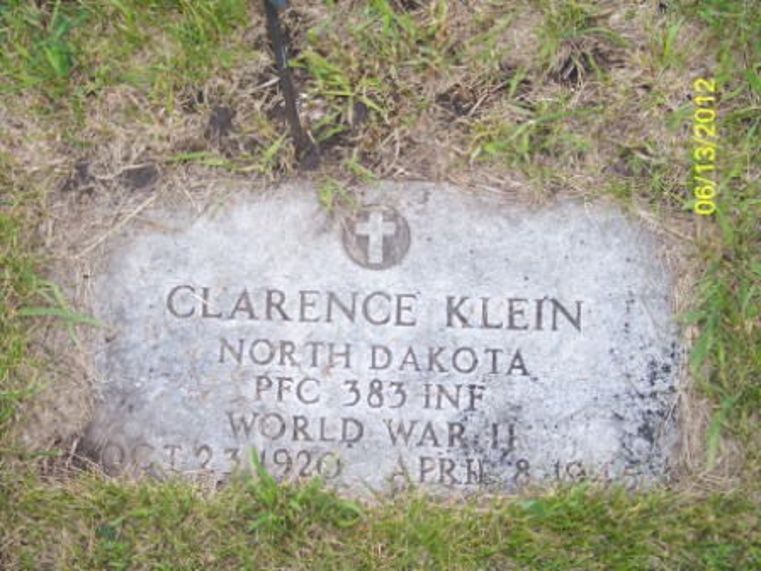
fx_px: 1253
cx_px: 380
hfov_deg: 33.8
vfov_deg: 25.7
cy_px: 286
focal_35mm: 57
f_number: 3.2
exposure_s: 1/160
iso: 64
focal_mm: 11.7
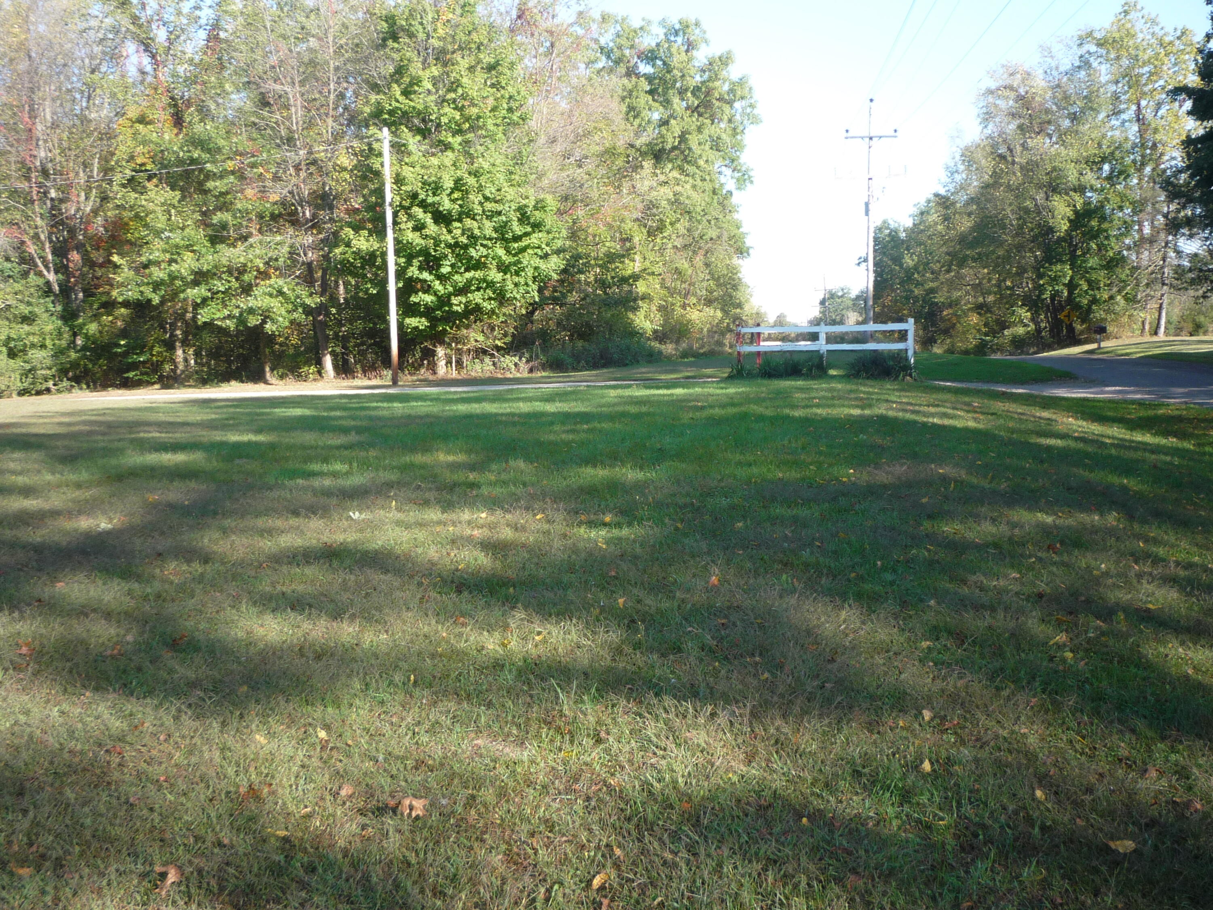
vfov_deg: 42.9
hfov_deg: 55.4
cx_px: 606
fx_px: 1156
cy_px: 455
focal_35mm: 33
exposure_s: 1/125
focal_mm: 5.3
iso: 100
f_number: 4
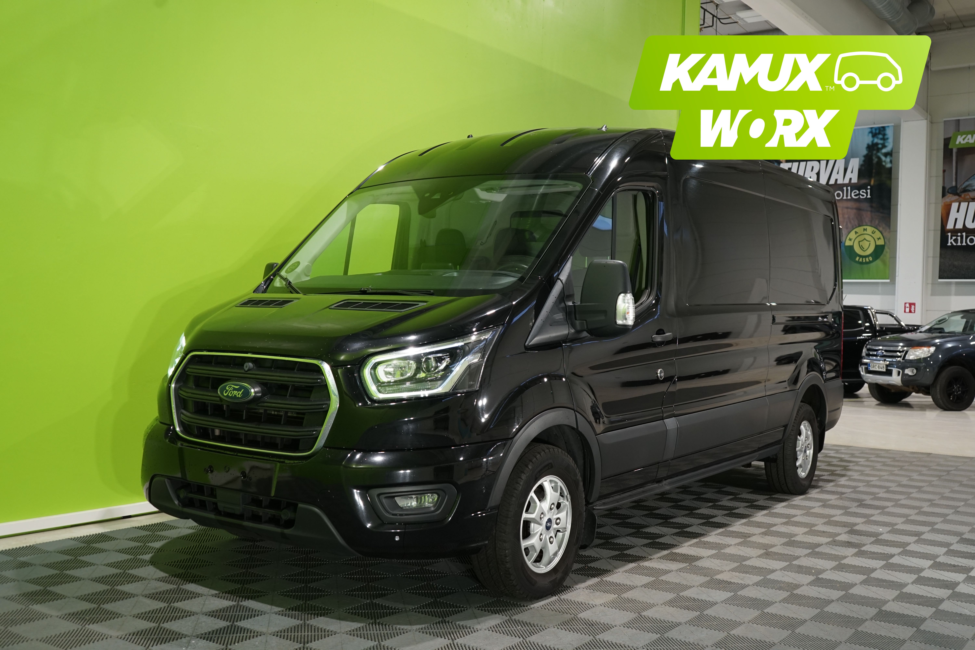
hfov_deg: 53.1
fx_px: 975
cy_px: 325
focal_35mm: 36
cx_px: 488
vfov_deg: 36.9
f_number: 5.6
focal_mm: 36
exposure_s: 1/30
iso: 800
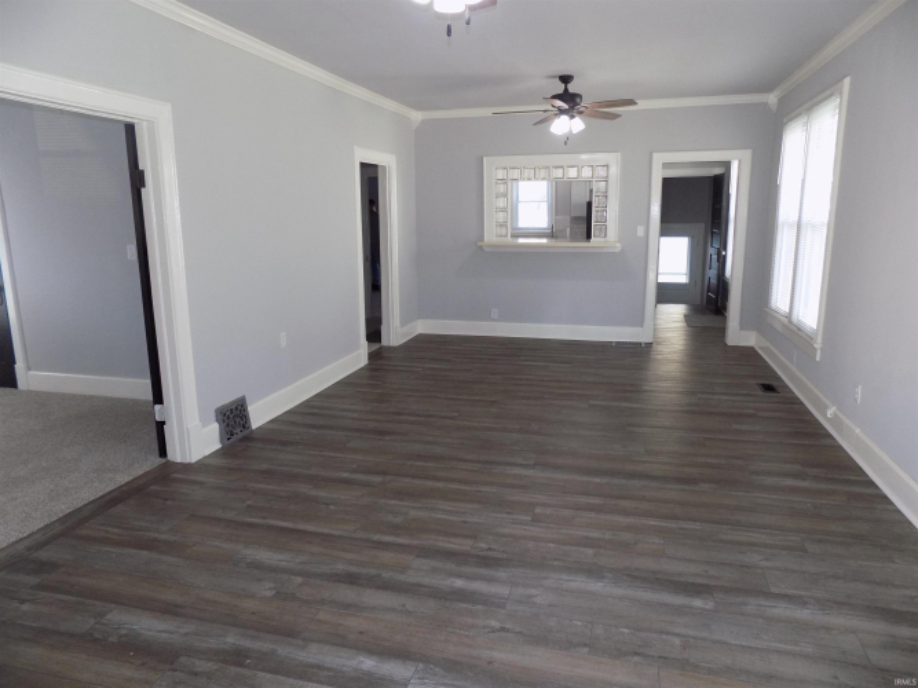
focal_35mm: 23
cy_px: 344
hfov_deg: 73.9
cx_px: 459
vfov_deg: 58.9
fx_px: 610
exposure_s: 1/30
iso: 140
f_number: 3.1
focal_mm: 4
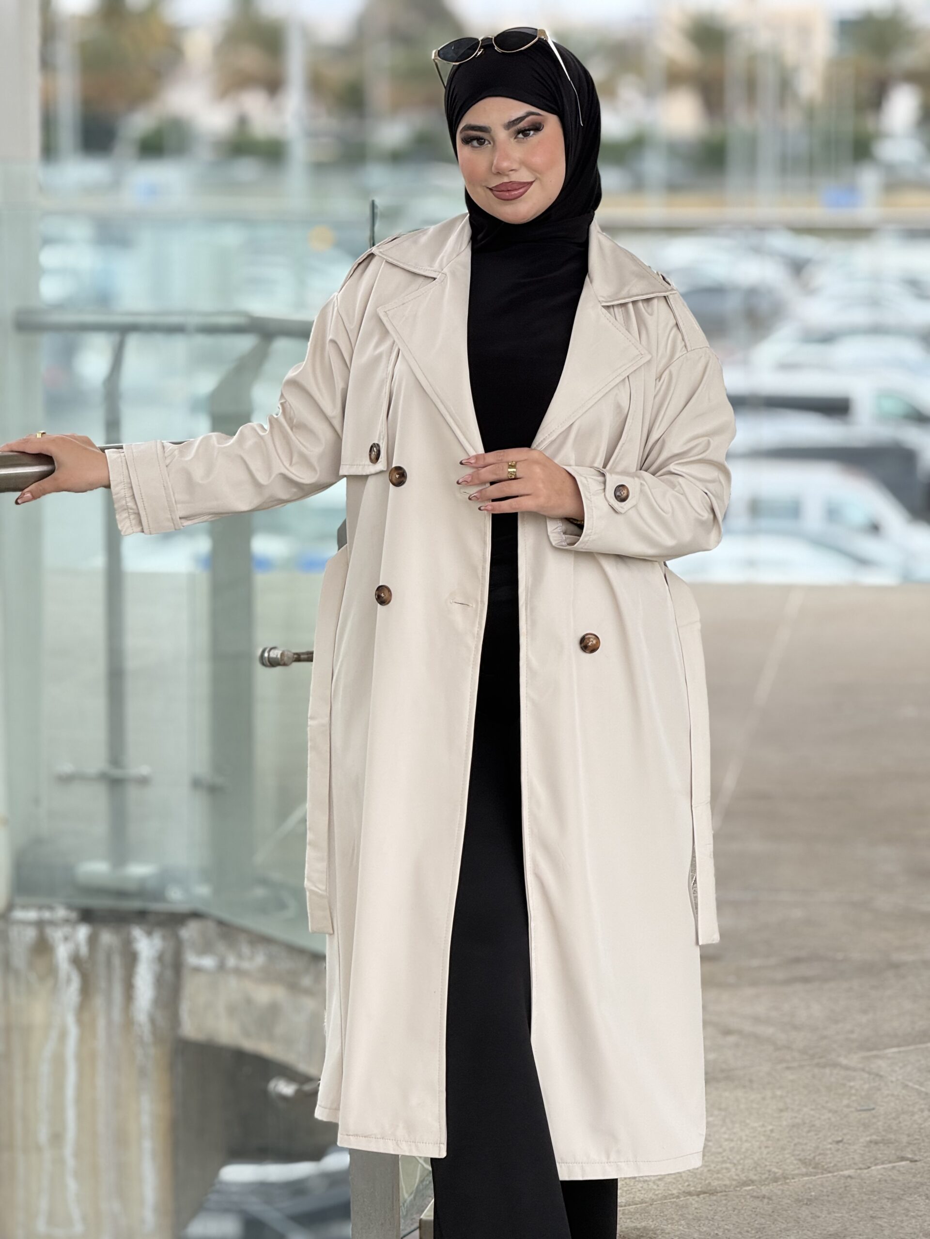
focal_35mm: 120
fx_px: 4299
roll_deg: +0.7
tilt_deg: -6.8
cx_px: 465
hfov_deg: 12.3
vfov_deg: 16.4
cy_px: 620
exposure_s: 1/130
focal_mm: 15.66
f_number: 2.8
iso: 64
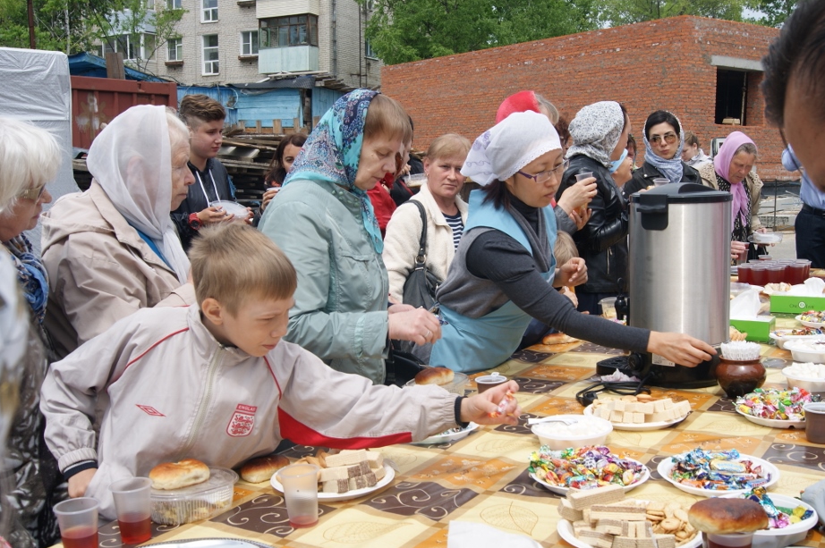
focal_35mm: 40
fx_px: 916
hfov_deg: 48.5
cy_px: 289
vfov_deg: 33.3
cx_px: 444
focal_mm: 24
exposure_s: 1/160
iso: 100
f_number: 10
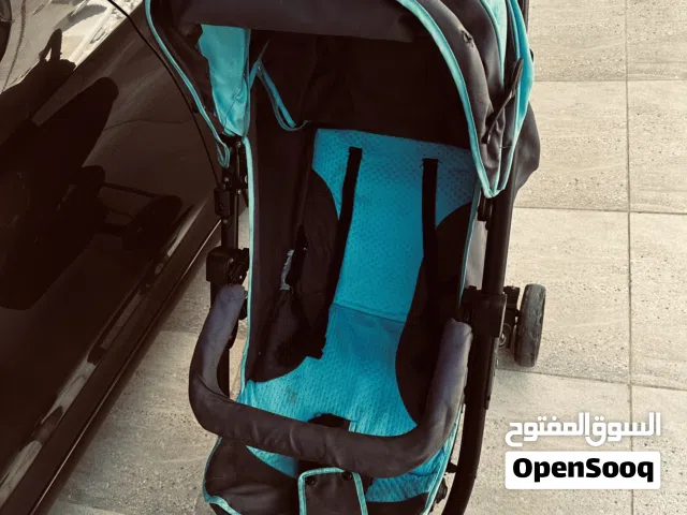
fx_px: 476
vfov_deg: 56.8
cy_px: 258
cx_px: 344
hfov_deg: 71.6
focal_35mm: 24
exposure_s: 1/667
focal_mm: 6.86
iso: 80
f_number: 1.78
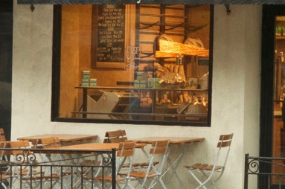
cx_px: 252
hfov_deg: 6.7
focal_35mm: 307
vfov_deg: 4.5
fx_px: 2426
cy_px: 73
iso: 2800
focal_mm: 90
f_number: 16
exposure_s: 1/15
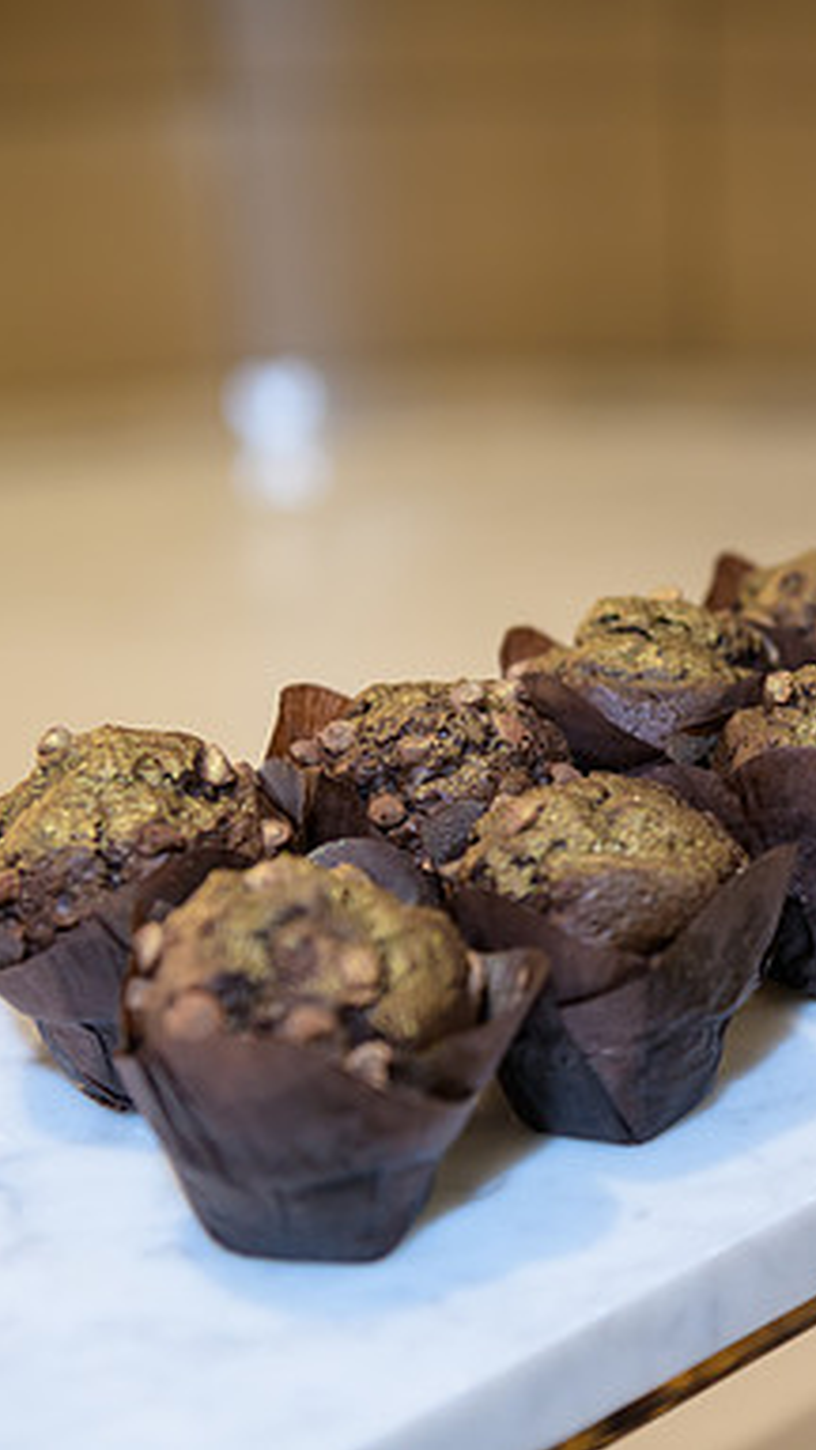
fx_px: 2923
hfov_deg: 15.5
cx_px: 876
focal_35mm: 76
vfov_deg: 27.9
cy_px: 723
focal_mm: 48
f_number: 3.2
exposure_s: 1/125
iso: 400
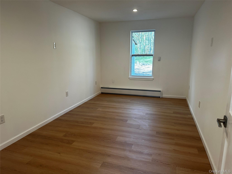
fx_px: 161
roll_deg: +0.0
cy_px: 87
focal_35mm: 24
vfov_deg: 56.8
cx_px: 116
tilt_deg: -11.5
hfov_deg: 71.6
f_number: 1.78
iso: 160
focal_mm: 6.86
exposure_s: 1/120
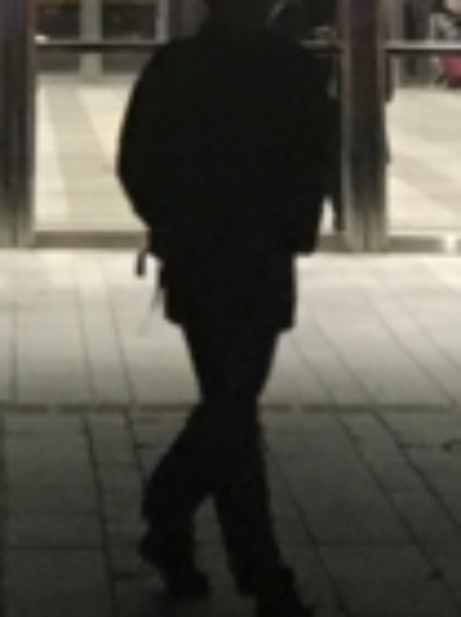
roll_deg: -0.7
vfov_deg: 8.1
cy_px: -1110
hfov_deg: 6.9
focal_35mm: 214
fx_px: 3806
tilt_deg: +15.4
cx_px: -9
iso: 200
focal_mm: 4.15
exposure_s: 1/30
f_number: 2.2
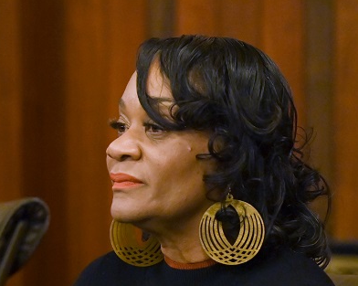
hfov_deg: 4.0
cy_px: 171
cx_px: 187
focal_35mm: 489
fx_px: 5177
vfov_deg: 3.2
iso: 4000
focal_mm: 170
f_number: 2.8
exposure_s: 1/250
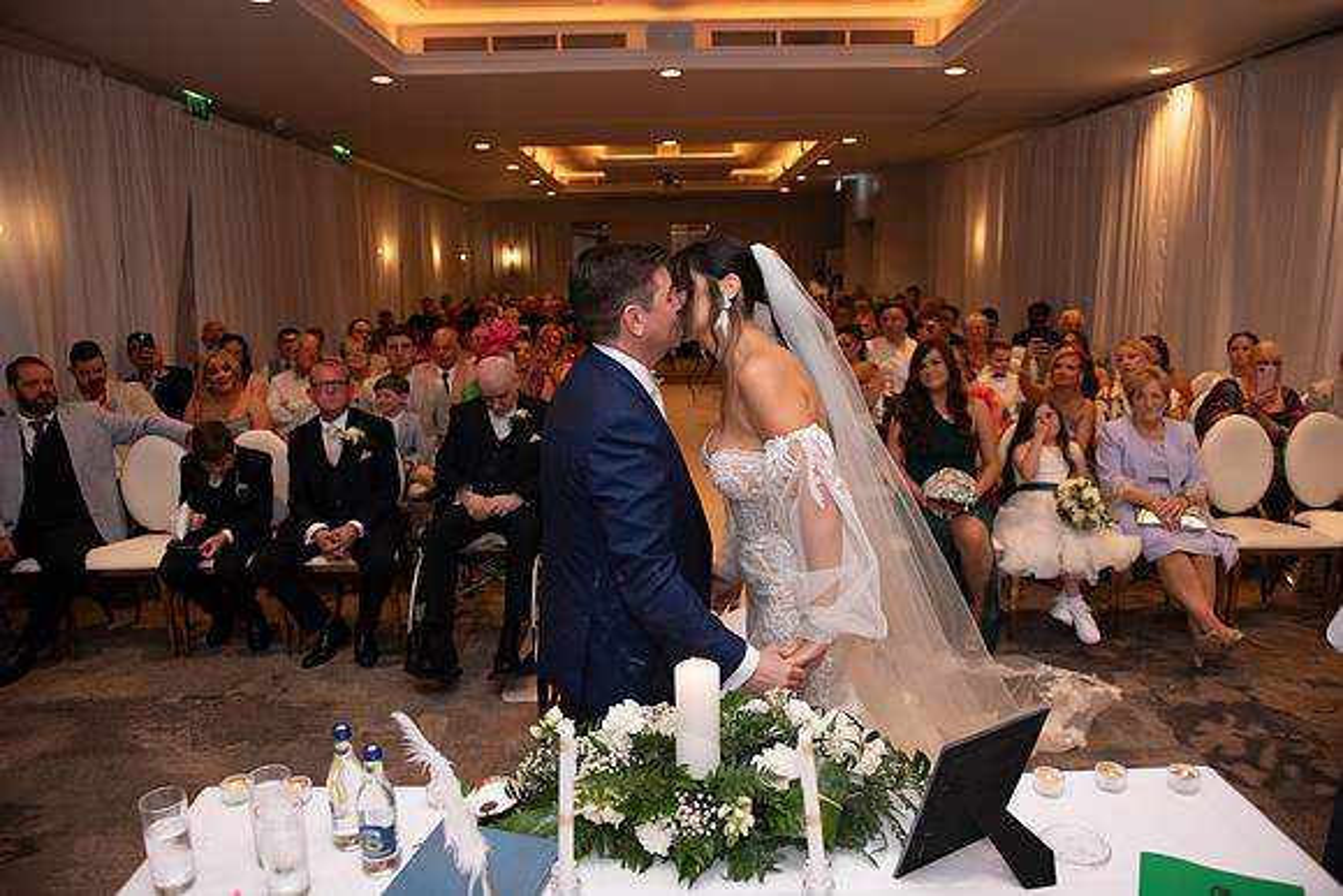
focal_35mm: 24
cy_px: 448
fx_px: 896
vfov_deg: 53.2
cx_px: 672
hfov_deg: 73.7
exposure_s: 1/160
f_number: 3.5
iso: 800
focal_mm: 24
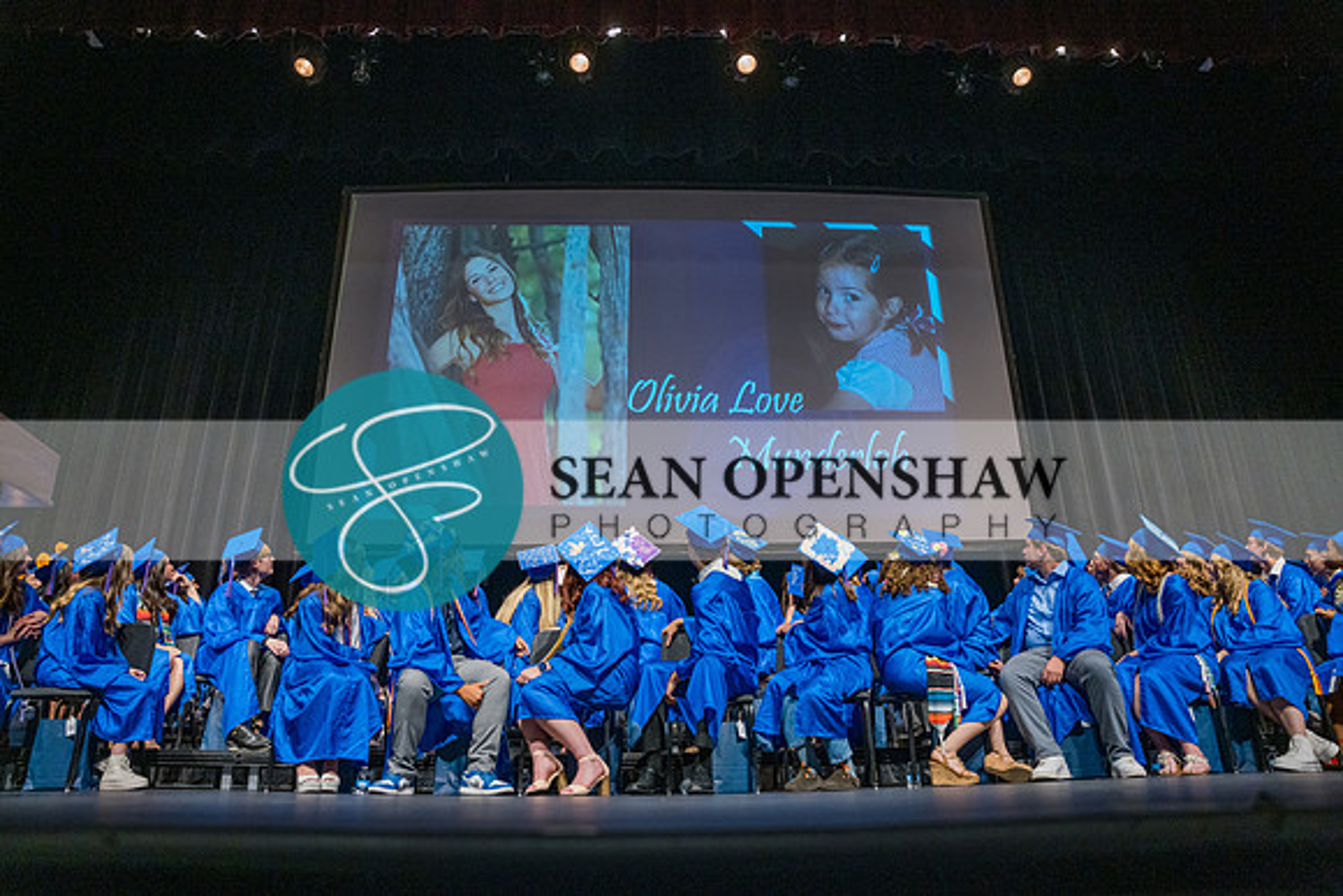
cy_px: 448
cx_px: 672
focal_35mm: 24
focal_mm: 24
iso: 2500
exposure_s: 1/160
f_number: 2.8
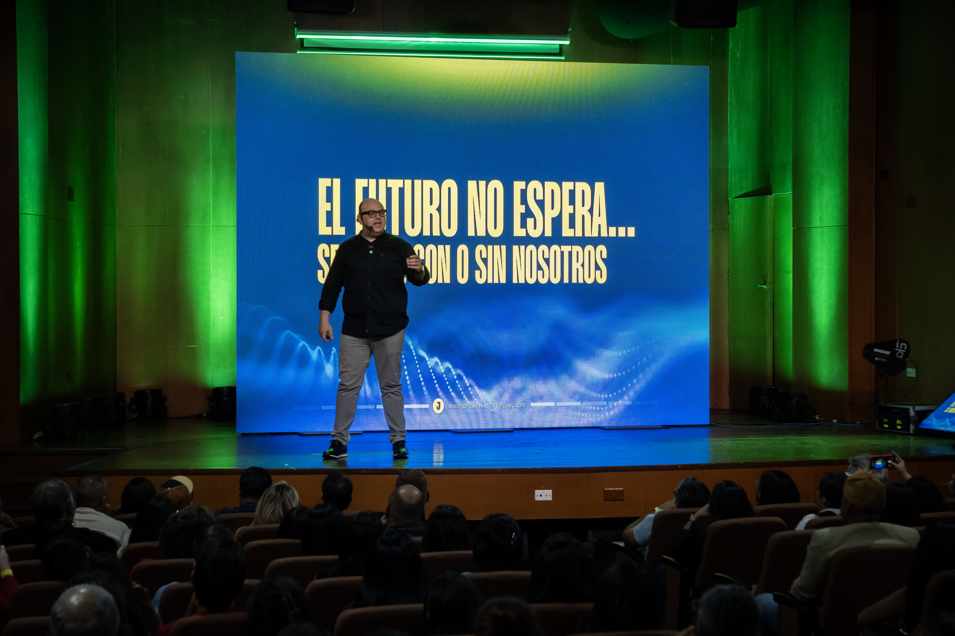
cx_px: 478
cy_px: 318
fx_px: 2188
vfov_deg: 16.6
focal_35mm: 82
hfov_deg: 24.6
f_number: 4.5
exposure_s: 1/125
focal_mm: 55
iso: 1600
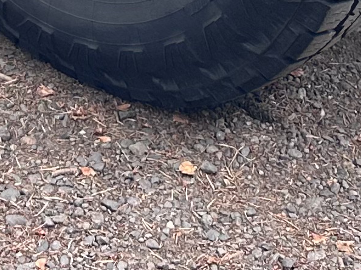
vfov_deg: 7.7
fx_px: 1699
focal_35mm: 163
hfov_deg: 12.0
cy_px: -589
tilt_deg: -5.3
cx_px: 6
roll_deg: -0.7
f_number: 1.78
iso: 100
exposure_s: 1/121
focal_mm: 6.86
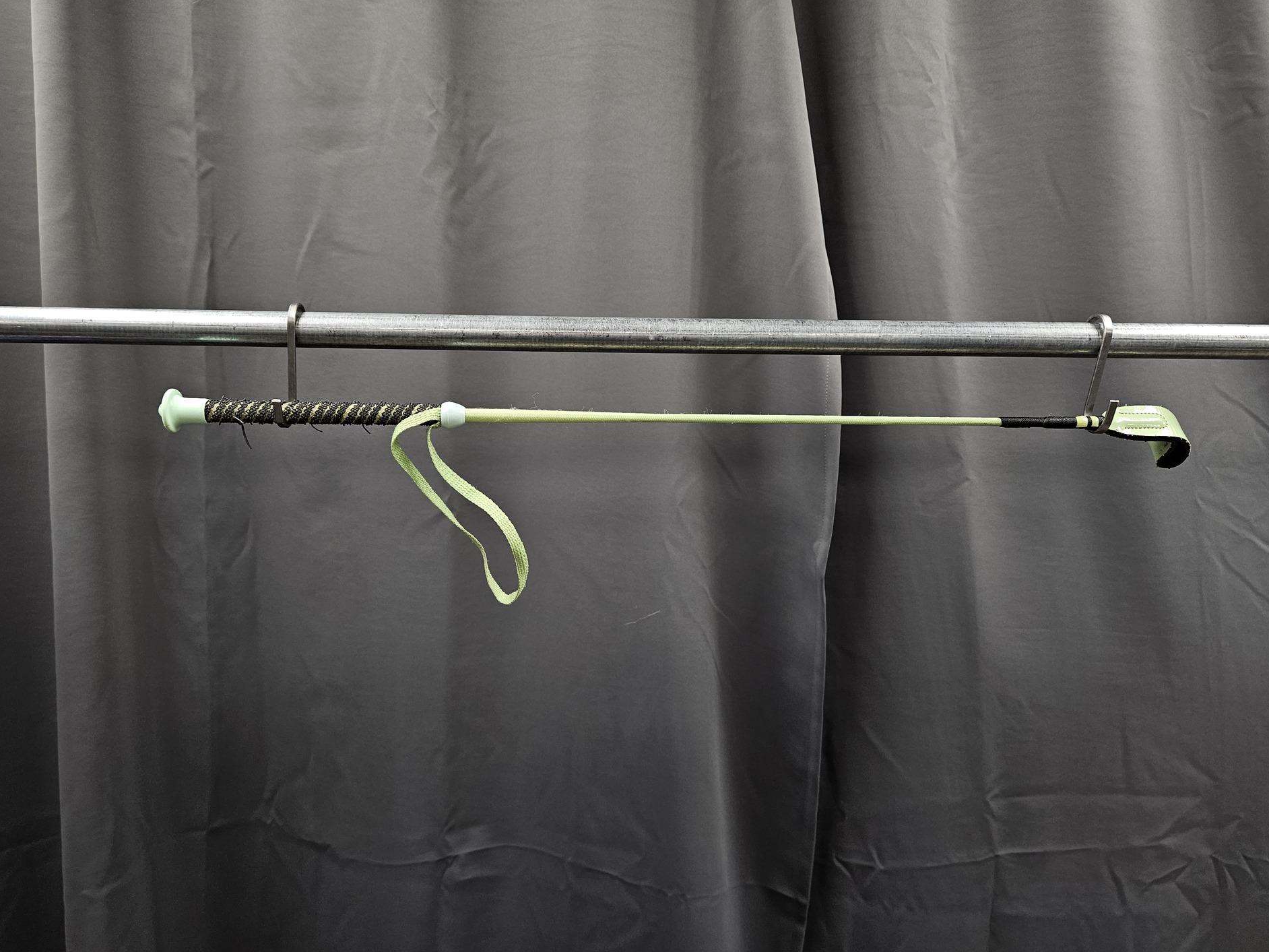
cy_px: 451
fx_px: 916
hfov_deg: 69.4
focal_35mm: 25
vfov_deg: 54.9
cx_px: 610
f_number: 1.8
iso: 200
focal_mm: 5.4
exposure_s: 1/100
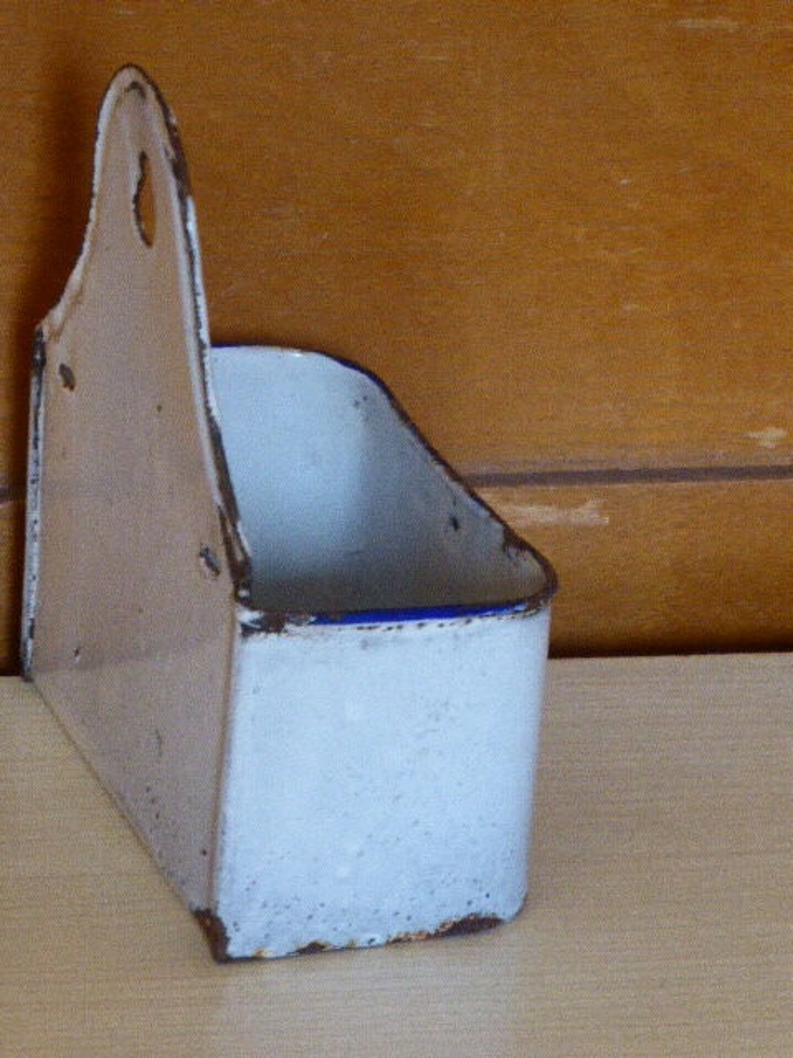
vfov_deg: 11.6
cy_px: 529
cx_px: 396
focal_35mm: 170
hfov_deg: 8.7
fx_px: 5193
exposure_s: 1/25
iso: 800
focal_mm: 27.6
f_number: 5.4
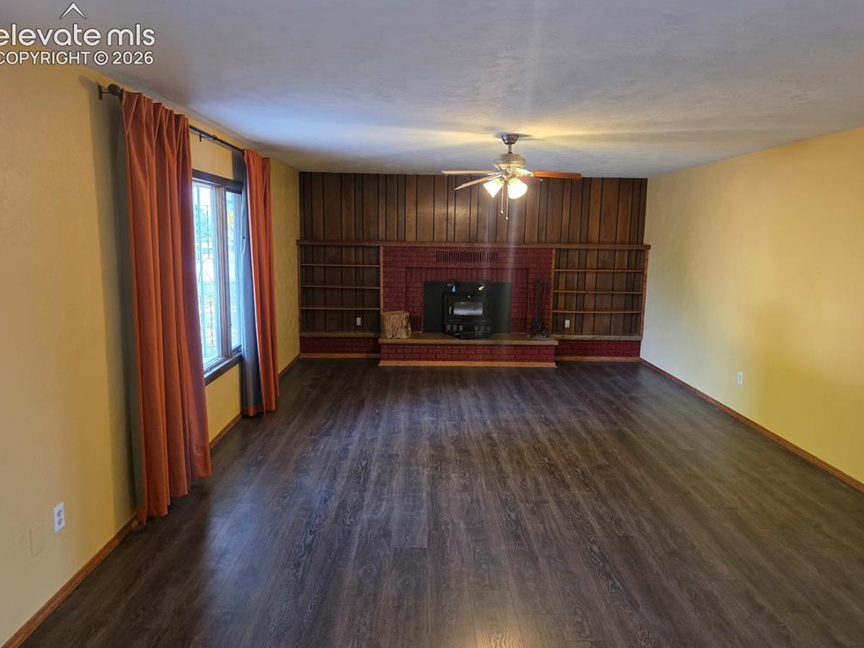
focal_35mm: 24
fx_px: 599
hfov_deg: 71.6
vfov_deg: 56.8
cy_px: 324
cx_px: 434
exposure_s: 1/120
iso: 500
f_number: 1.7
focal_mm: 6.3
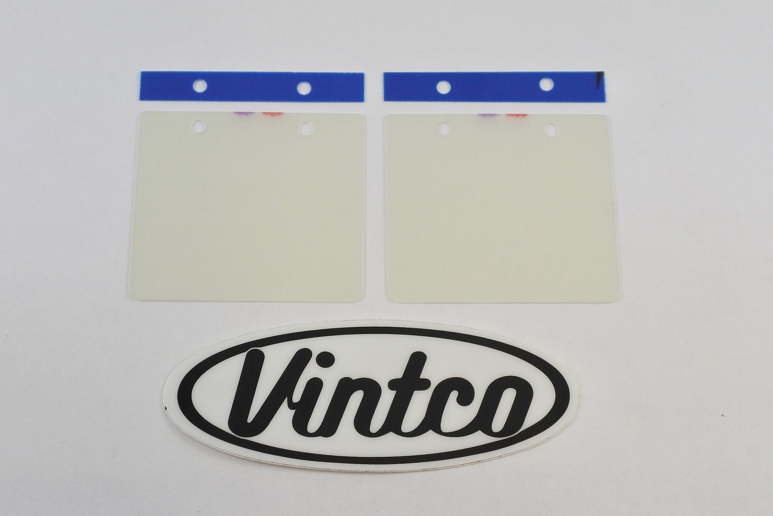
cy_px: 261
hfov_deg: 50.7
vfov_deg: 35.1
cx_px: 379
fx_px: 816
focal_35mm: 38
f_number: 4
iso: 400
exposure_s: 1/200
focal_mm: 14
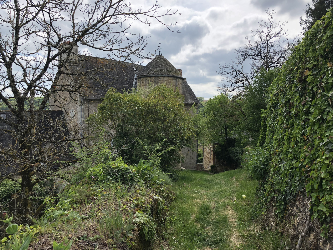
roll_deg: -0.5
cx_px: 166
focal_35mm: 28
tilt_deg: -0.9
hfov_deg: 63.4
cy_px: 125
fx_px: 269
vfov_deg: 49.7
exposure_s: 1/1656
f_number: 1.8
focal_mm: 4
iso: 20
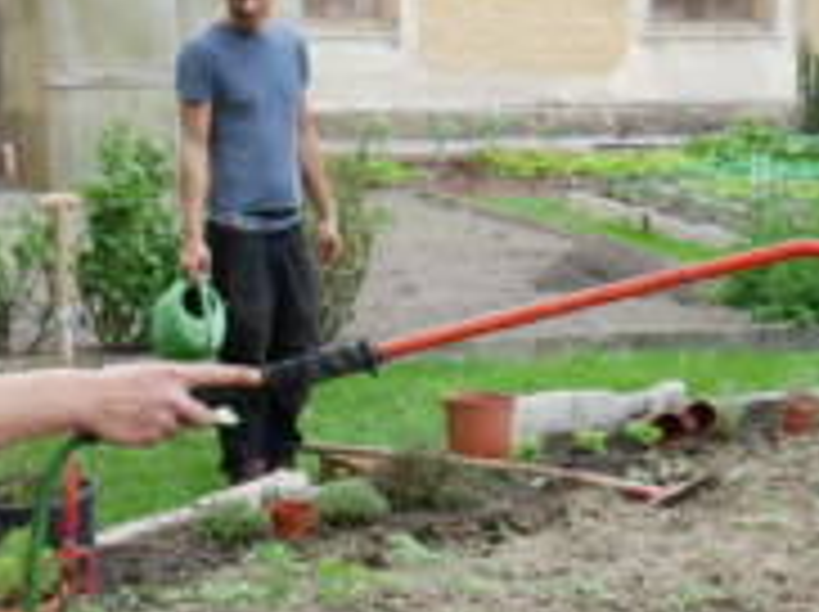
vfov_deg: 14.6
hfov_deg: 19.9
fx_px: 2339
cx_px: 436
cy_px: 646
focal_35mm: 99
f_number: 3.9
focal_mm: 18
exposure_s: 1/250
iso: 250
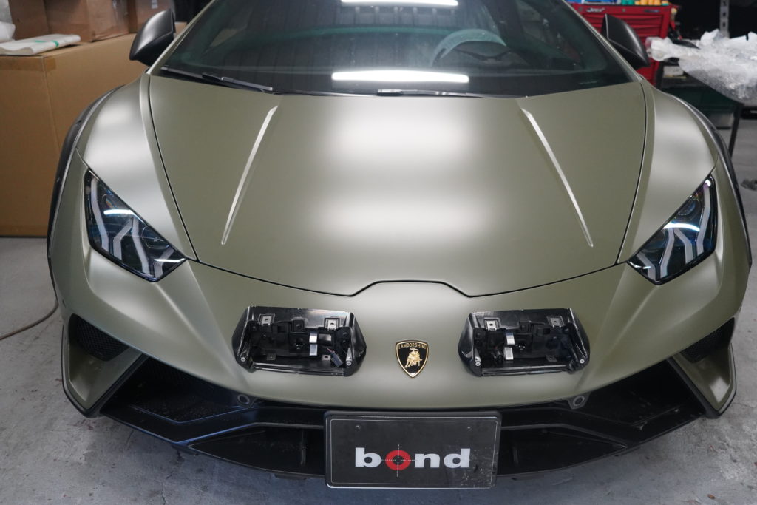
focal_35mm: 32
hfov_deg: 58.7
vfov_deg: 41.1
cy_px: 252
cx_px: 378
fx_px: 673
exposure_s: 1/160
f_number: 4.5
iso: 5000
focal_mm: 32
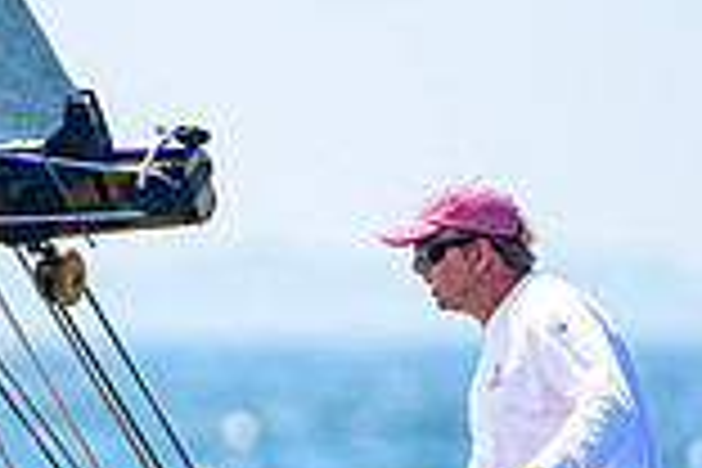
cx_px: -216
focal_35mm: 2235
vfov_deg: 0.6
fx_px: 43579
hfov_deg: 0.9
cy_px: 758
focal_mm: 400
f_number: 5
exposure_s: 1/2500
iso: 400
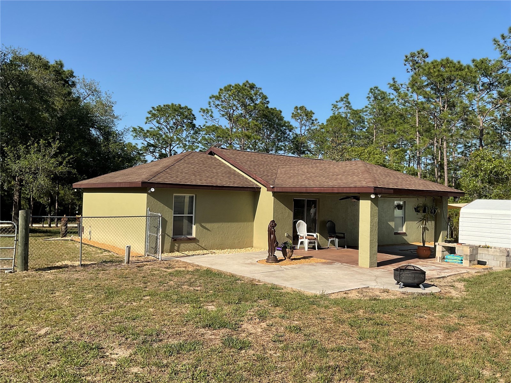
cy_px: 192
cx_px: 256
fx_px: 428
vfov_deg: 48.2
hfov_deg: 61.7
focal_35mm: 29
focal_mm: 3
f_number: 1.8
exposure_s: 1/1730
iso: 16
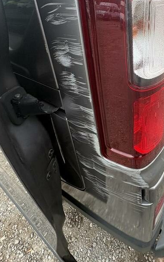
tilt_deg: -29.1
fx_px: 157
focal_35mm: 22
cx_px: 128
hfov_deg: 52.1
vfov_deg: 75.9
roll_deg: -1.1
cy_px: 78
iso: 80
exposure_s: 1/114
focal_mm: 2.22
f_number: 2.2
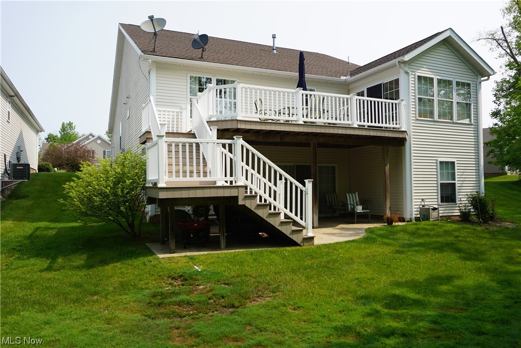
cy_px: 174
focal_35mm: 27
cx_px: 260
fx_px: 391
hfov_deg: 67.4
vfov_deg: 48.0
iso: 100
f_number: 5.6
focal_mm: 18
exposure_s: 1/320
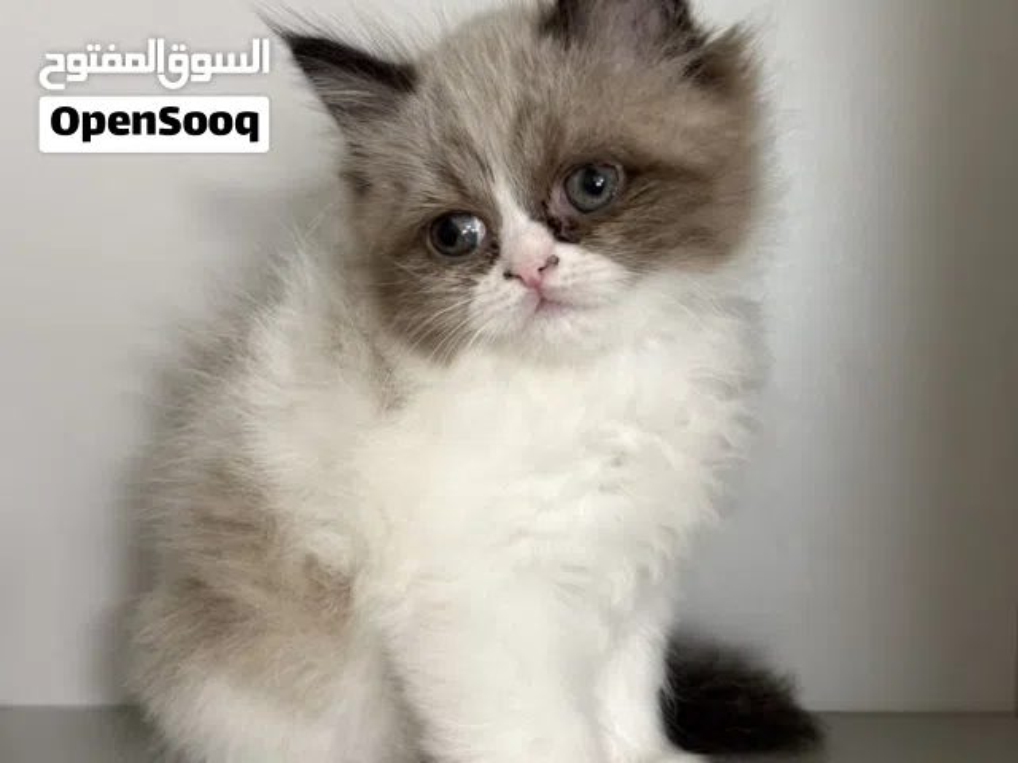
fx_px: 706
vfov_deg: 56.8
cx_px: 509
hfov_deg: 71.6
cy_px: 382
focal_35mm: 24
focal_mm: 6.76
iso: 250
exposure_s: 1/50
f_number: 1.78
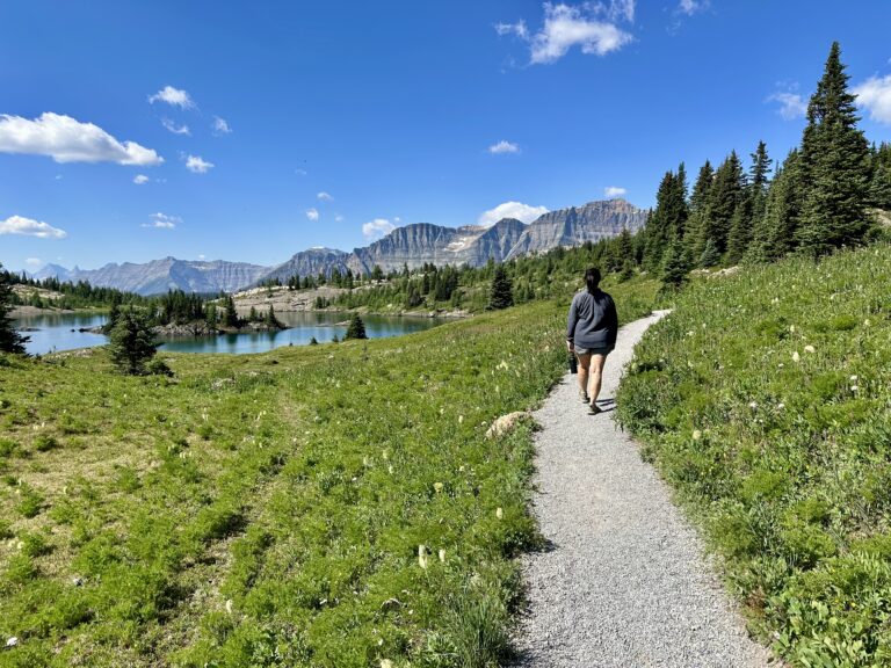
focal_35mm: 24
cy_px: 334
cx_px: 446
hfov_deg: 71.6
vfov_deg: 56.8
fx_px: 618
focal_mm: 6.86
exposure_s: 1/3861
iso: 80
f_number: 1.78
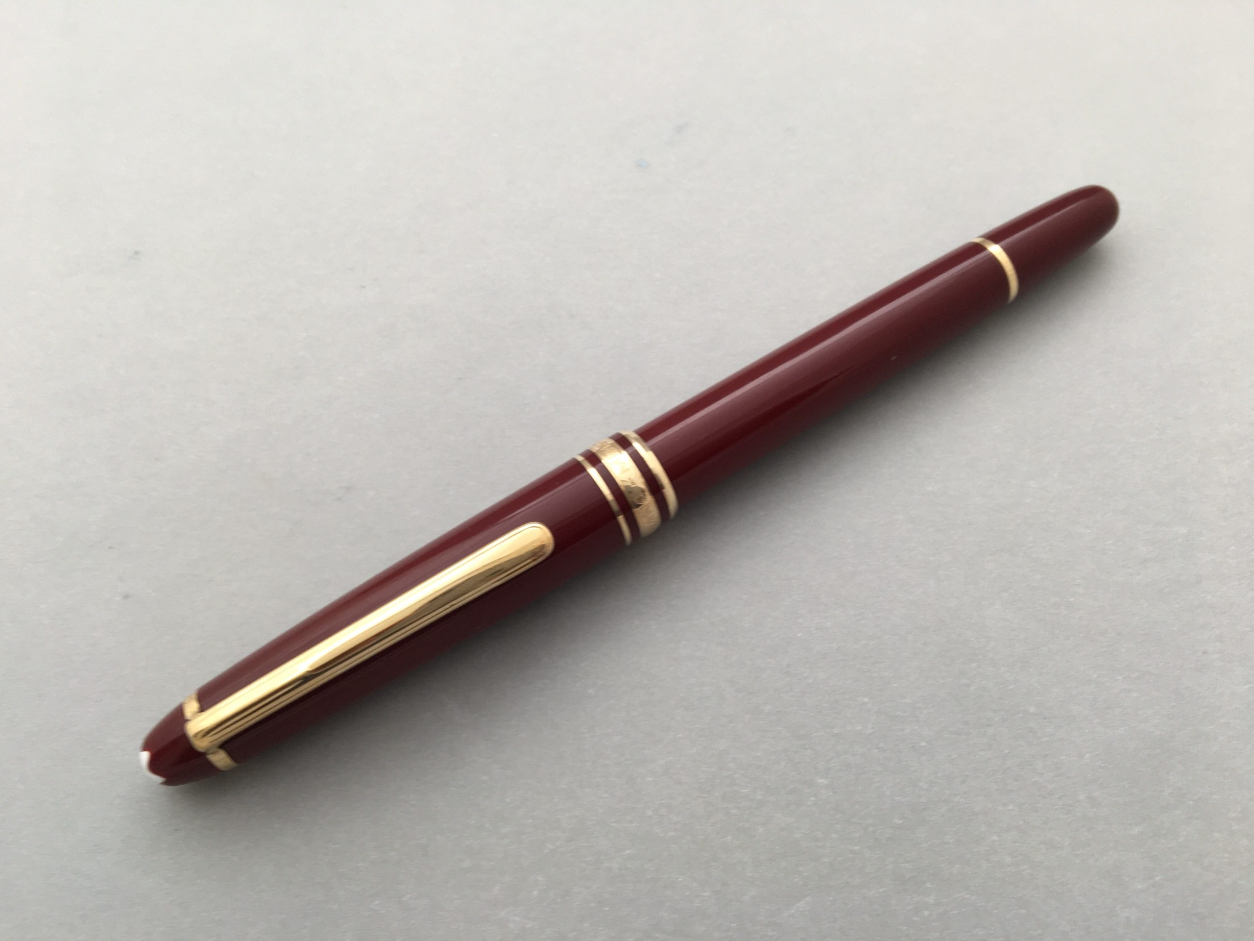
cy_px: 470
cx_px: 627
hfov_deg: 61.7
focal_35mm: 29
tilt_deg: -63.0
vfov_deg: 48.2
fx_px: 1051
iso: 25
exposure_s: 1/50
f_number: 2.2
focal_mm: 4.15
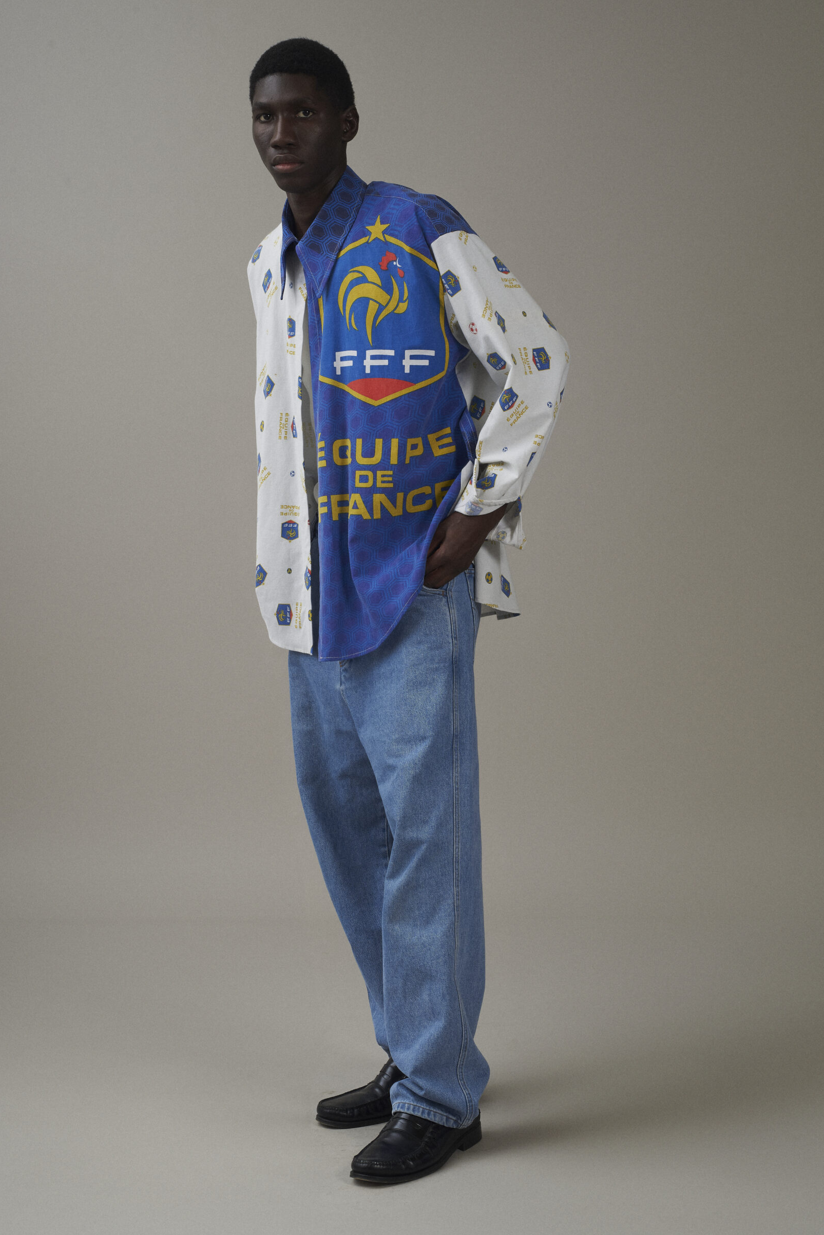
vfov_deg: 30.5
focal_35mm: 66
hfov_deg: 20.6
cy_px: 628
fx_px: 2264
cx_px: 395
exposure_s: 1/160
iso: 200
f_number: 11
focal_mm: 62
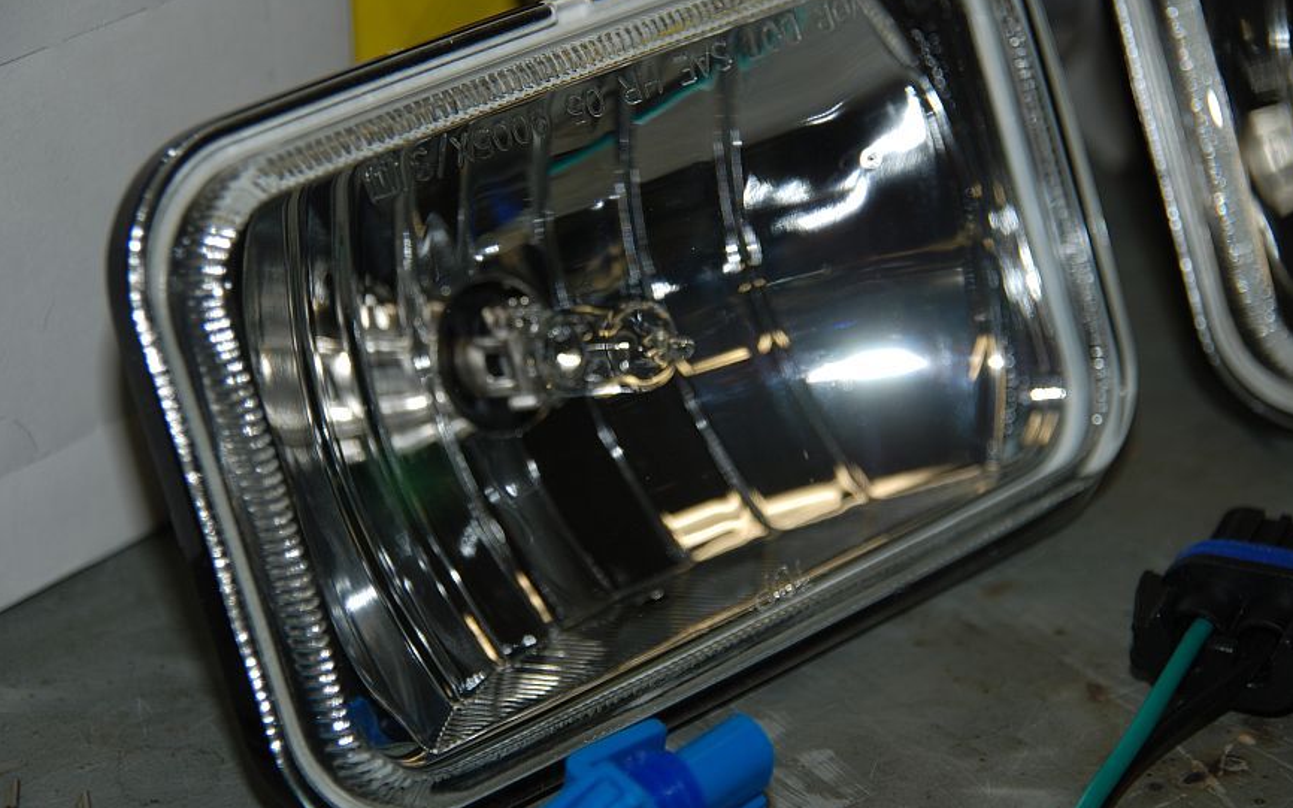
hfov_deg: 16.8
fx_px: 4369
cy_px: 409
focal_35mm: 124
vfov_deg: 10.6
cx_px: 645
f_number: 5.6
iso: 100
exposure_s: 1/125
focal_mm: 78
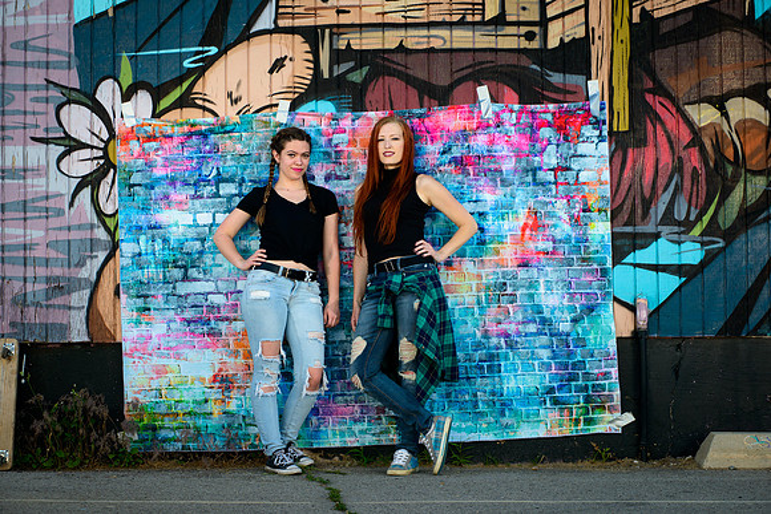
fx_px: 1714
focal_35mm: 80
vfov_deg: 17.1
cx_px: 386
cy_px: 257
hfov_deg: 25.4
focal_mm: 80
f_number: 5.6
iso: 125
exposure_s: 1/320
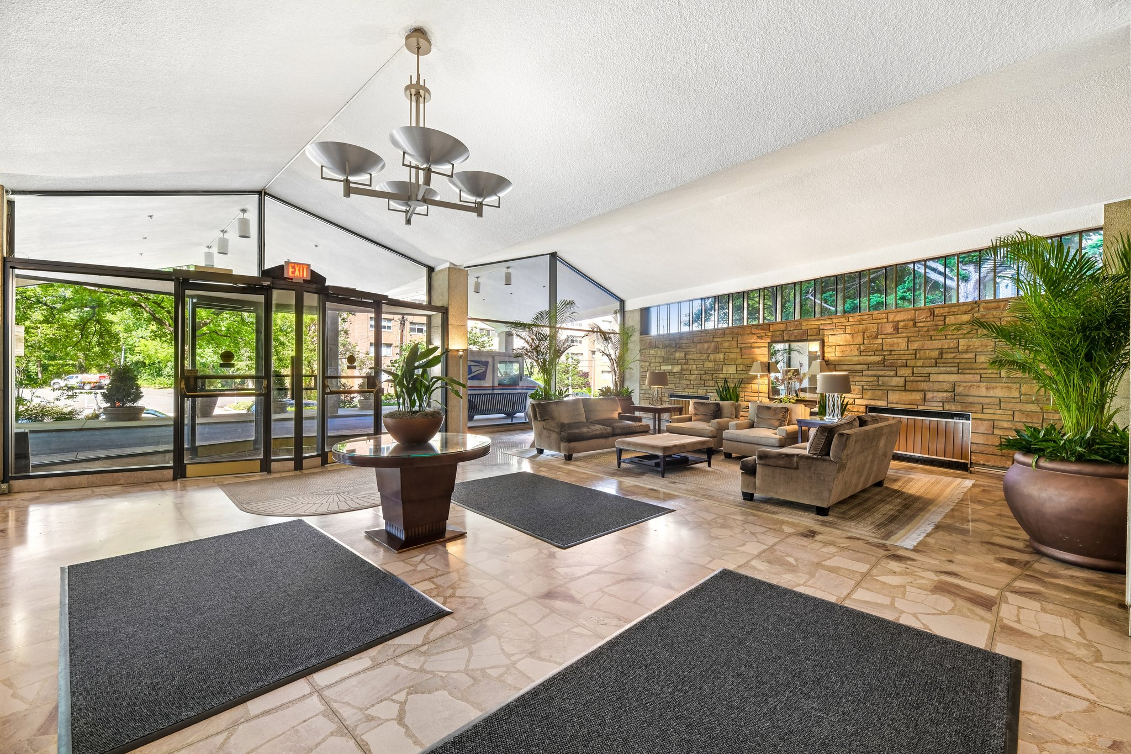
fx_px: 471
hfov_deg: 100.4
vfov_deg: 77.3
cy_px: 377
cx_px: 566
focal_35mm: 15
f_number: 8
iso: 400
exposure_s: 1/4
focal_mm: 15
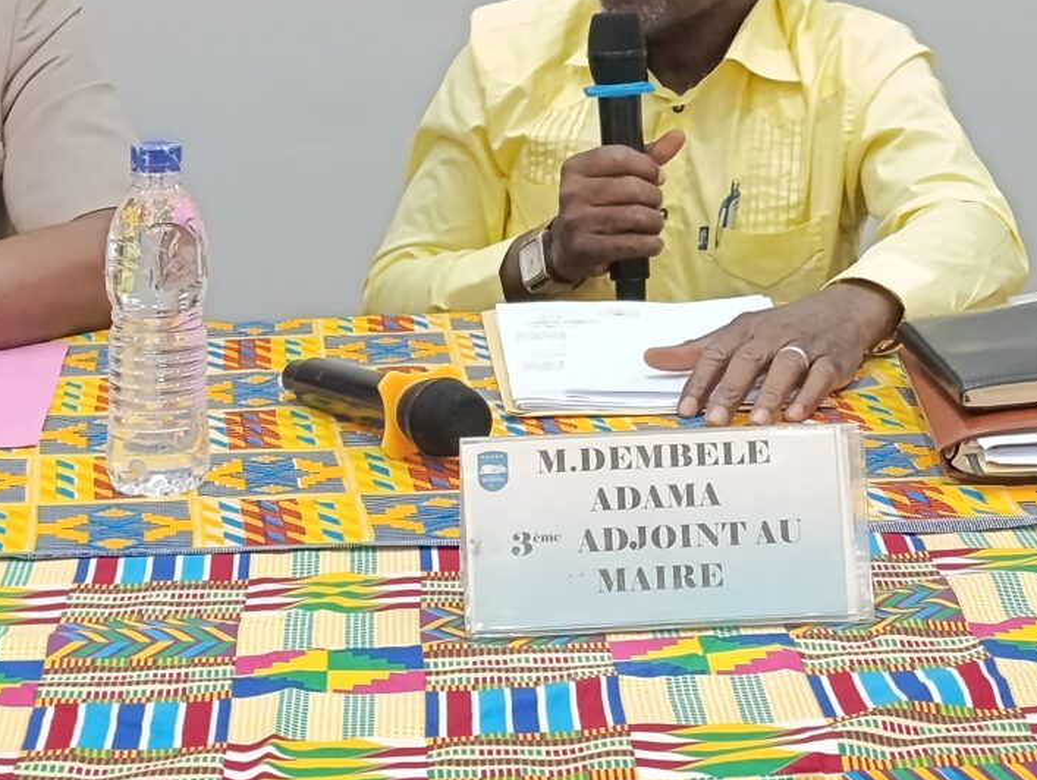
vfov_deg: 27.6
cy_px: 12
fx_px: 1500
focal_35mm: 50
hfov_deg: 37.6
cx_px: 719
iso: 1000
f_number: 1.6
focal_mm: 6.14
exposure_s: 1/100
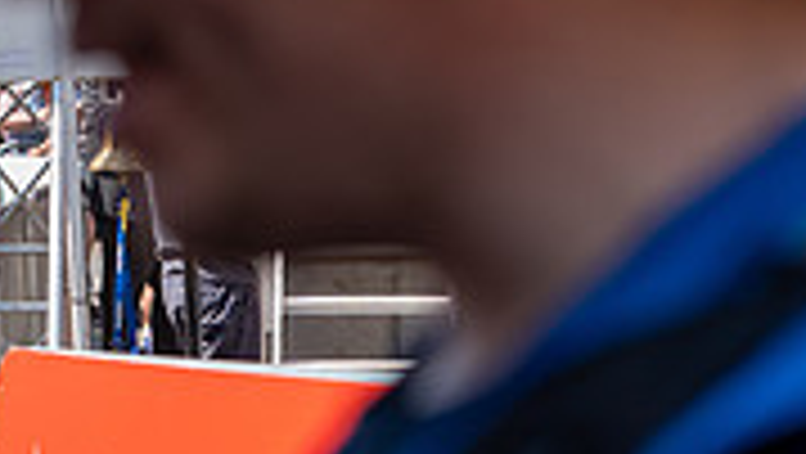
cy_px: -133
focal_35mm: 266
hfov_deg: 7.9
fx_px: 5689
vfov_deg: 4.6
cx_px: -486
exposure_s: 1/800
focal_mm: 75
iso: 160
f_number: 4.5
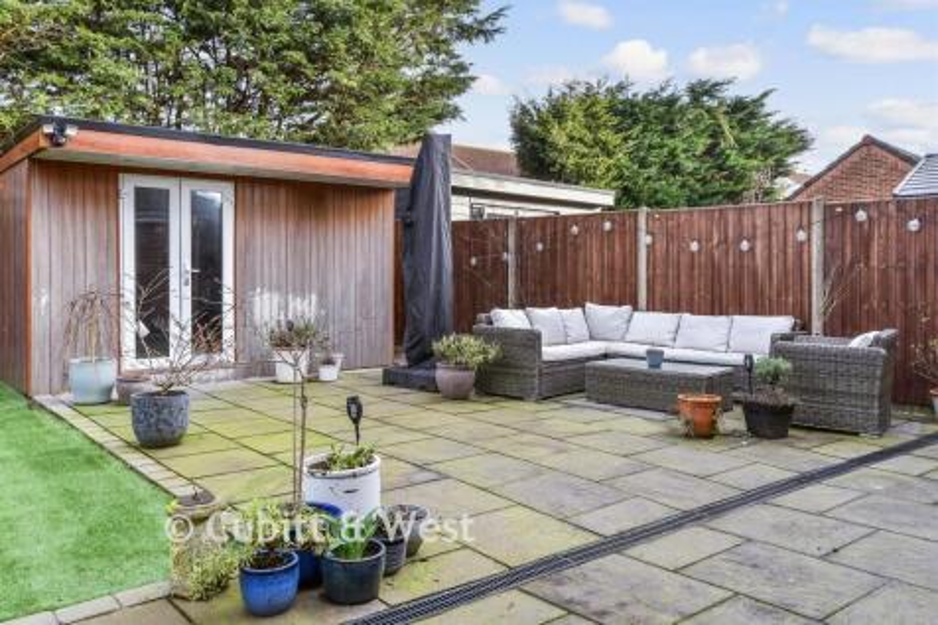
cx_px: 469
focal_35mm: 30
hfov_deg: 61.9
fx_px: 781
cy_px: 312
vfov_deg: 43.6
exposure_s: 1/60
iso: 200
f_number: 8
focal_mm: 20
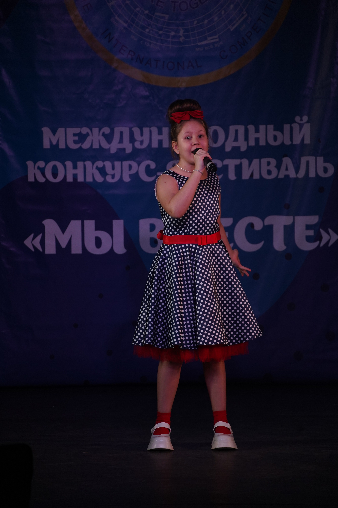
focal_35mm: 225
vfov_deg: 9.1
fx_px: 3169
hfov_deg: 6.1
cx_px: 169
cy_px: 254
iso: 1600
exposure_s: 1/400
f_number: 5.6
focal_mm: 225
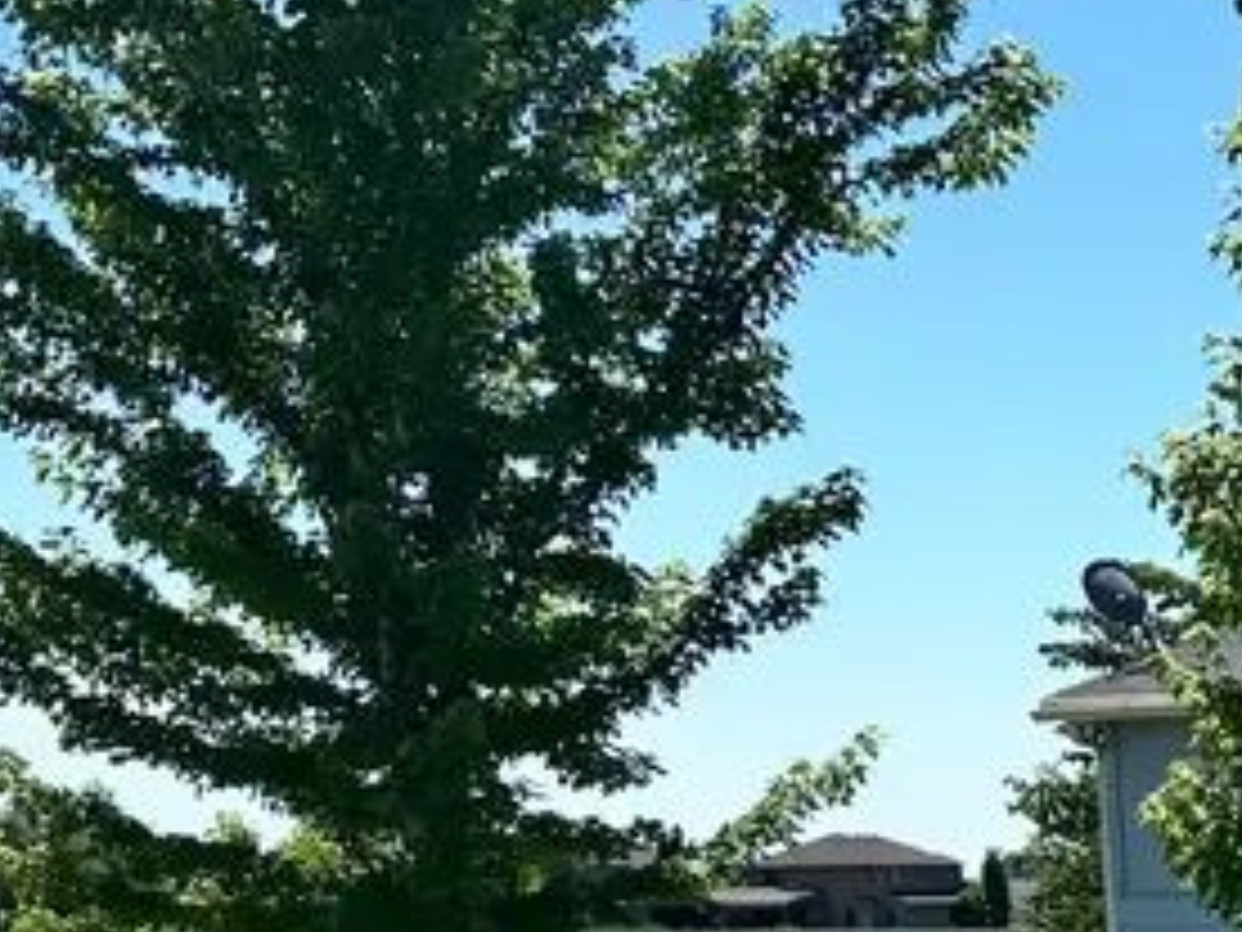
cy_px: 1297
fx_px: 3193
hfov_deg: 18.4
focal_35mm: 89
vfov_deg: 15.6
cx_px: 2066
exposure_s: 1/5848
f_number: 1.78
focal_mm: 6.86
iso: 80
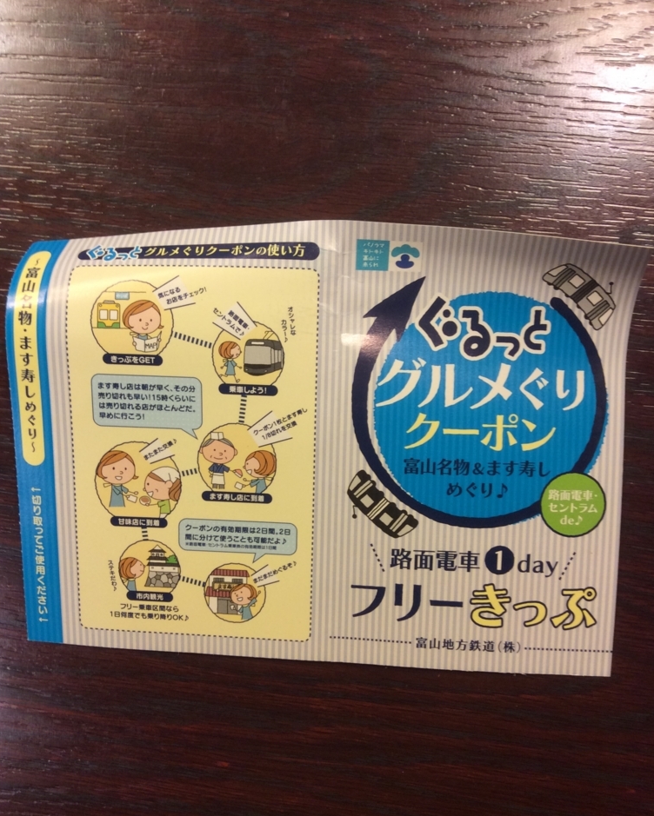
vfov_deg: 52.8
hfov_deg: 43.4
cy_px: 436
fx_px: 822
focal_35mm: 34
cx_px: 332
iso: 64
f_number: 2.4
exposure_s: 1/24
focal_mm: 3.3
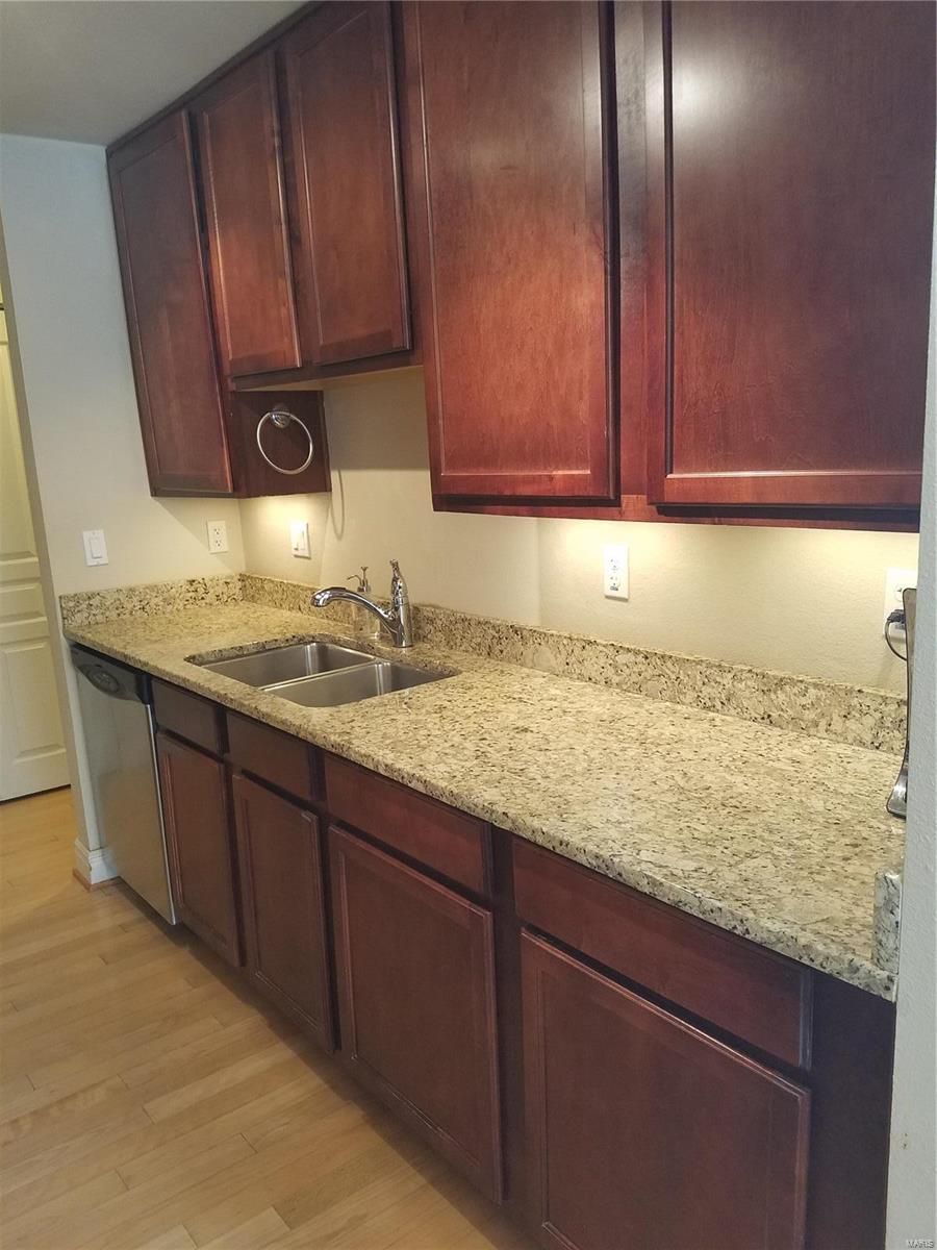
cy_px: 625
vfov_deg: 67.3
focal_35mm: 26
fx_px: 938
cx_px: 468
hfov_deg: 53.1
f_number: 1.7
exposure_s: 1/40
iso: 160
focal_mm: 4.2
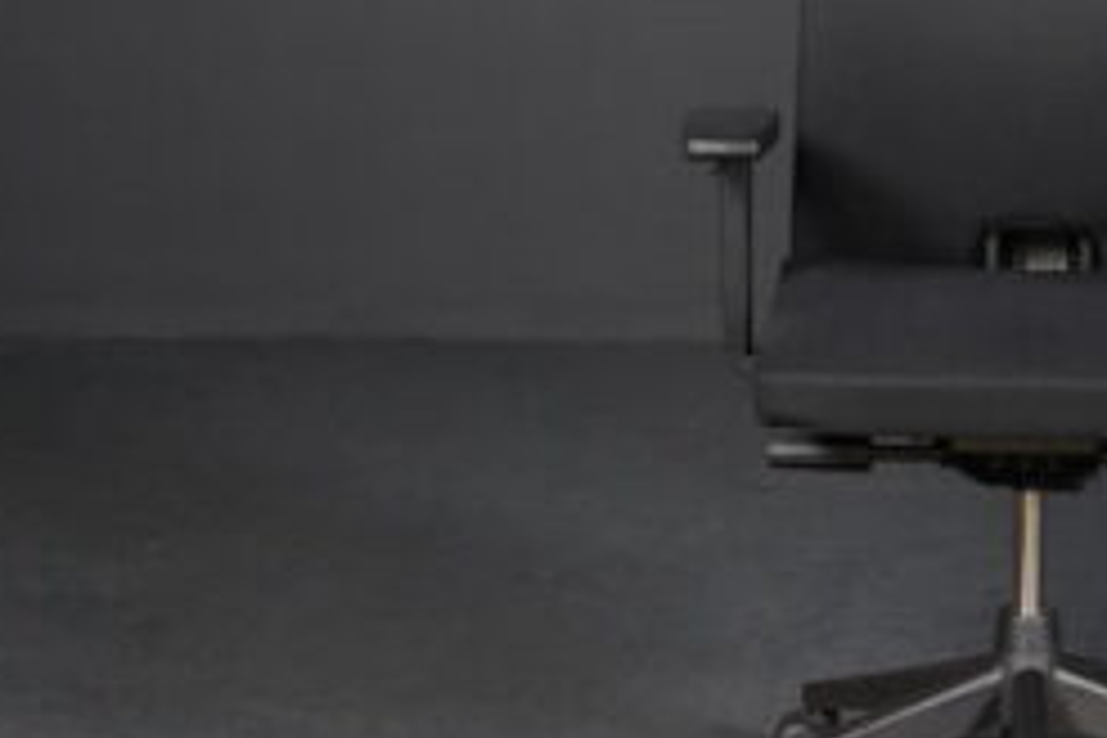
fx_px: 4581
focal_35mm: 149
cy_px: 320
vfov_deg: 9.2
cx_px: 1030
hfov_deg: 13.6
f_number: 5.6
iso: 5000
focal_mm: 61
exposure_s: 1/100
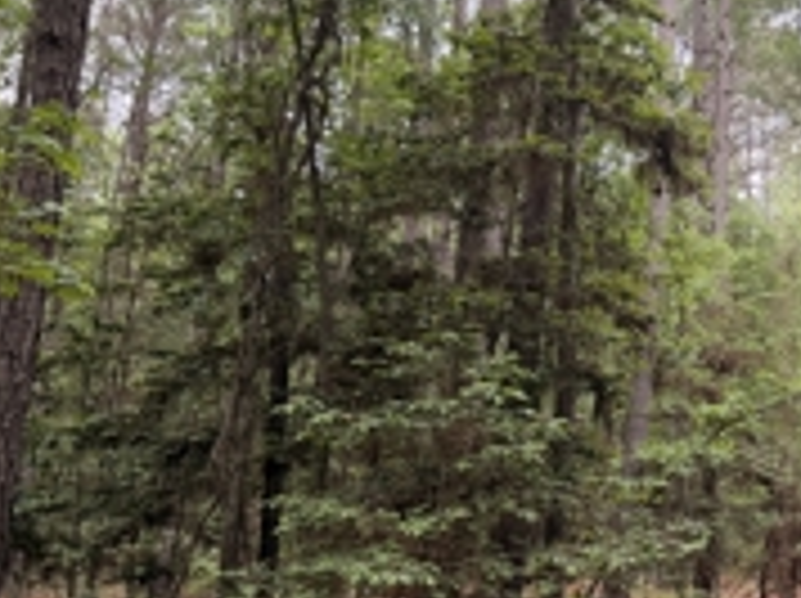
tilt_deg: +14.7
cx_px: 891
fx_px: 1248
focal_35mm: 54
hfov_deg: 31.4
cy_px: 162
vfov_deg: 26.7
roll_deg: +0.4
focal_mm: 6.76
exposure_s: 1/298
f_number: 1.78
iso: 80
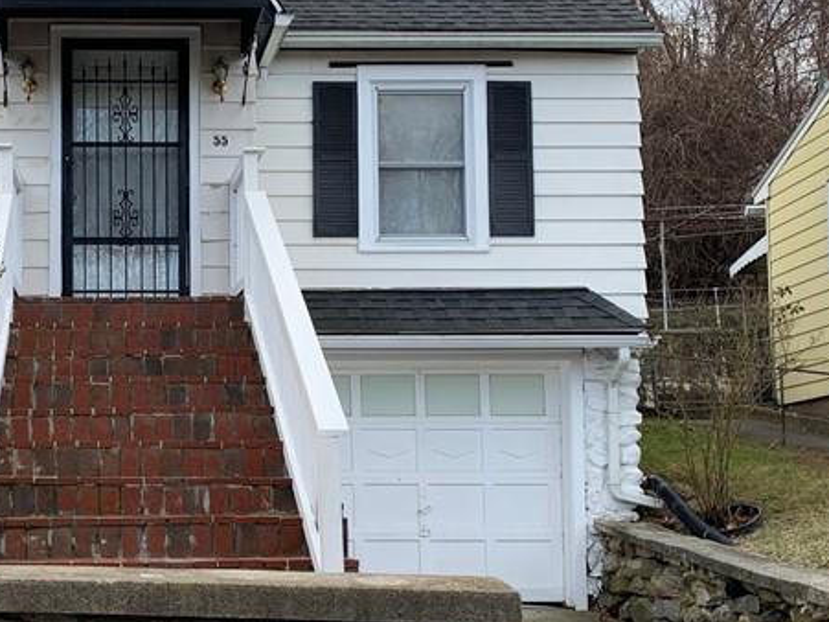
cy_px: 405
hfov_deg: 31.5
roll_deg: -0.7
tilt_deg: +6.0
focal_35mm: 59
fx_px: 1413
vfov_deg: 24.7
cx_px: 121
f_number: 1.8
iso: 25
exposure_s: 1/322
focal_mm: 4.25
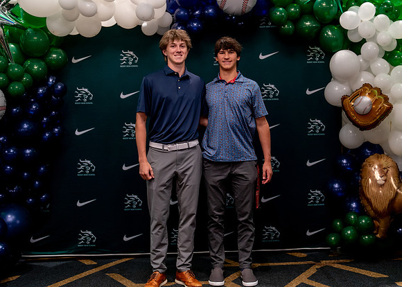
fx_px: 630
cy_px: 143
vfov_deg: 25.7
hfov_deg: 35.4
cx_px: 220
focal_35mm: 55
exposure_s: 1/320
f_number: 1.2
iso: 800
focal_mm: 50
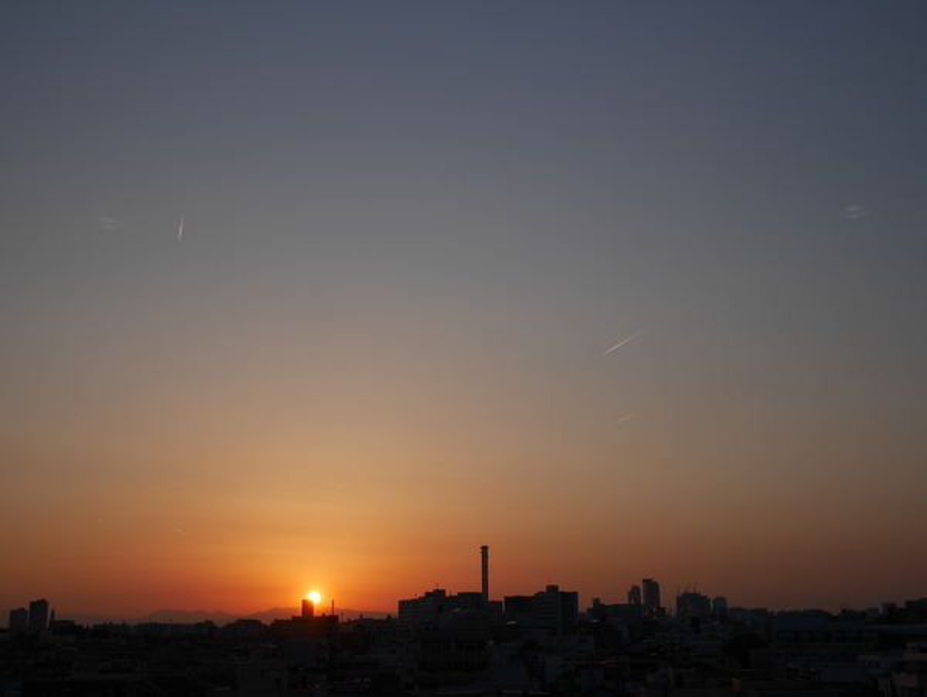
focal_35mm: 40
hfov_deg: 46.8
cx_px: 464
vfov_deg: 36.0
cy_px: 348
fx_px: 1072
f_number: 8
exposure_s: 1/250
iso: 200
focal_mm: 20
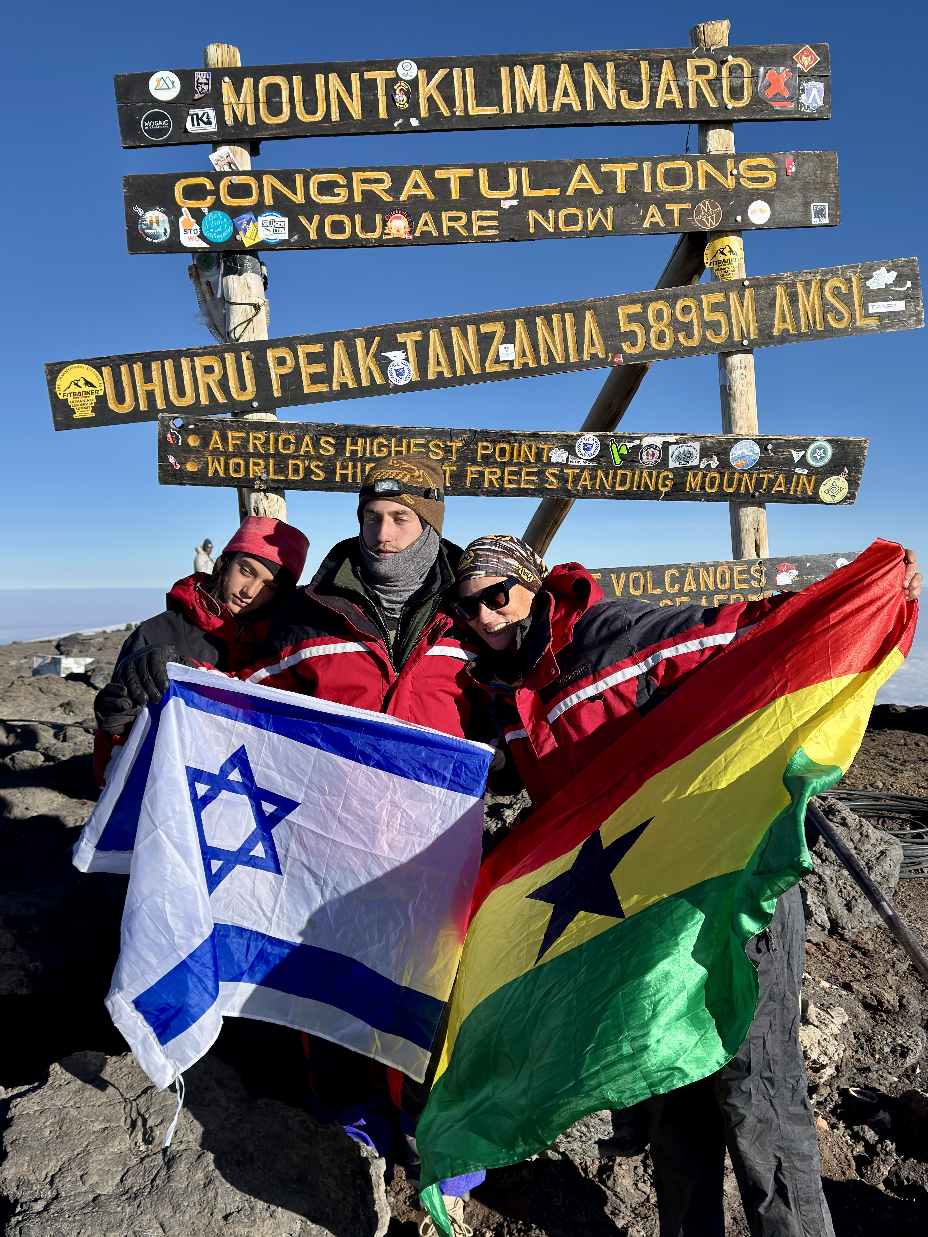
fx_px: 1251
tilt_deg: -1.9
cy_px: 618
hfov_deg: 40.7
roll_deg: +0.2
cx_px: 464
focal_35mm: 35
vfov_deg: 52.6
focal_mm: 6.76
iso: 100
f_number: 1.78
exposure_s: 1/5376
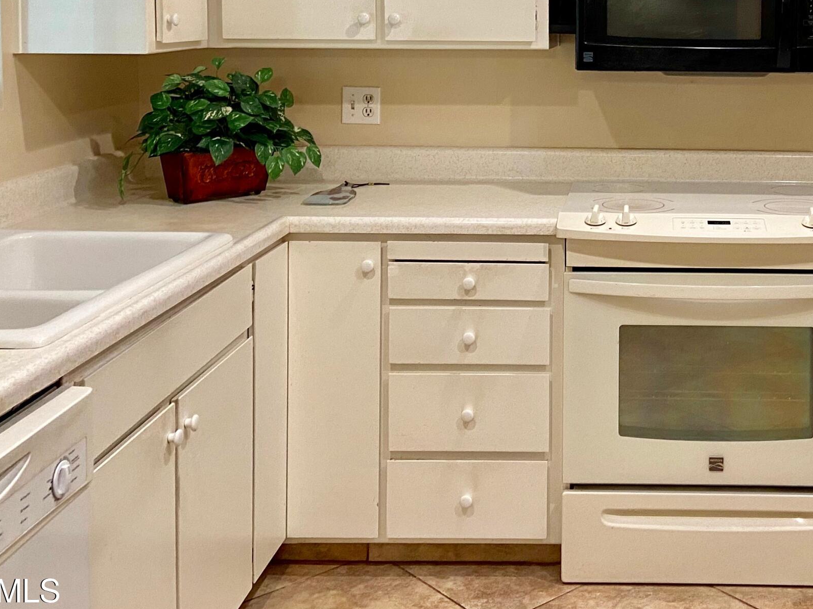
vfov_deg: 28.6
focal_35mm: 49
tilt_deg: -3.6
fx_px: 1151
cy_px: 70
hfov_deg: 37.7
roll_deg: -1.7
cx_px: 633
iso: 160
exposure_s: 1/60
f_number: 1.8
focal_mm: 4.25
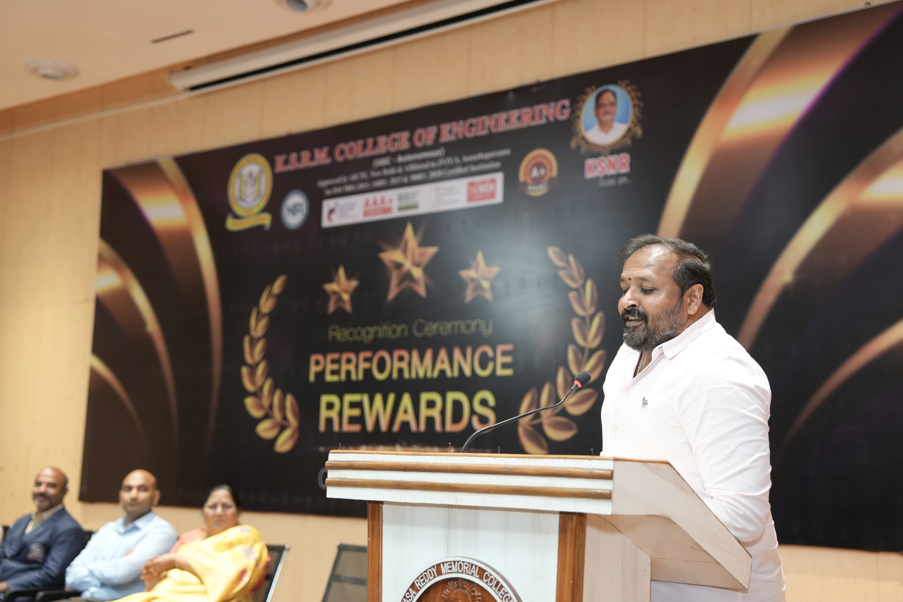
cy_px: 301
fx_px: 1279
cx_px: 452
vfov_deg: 26.5
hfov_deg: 38.9
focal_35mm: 51
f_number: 2.8
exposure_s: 1/160
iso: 1250
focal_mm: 51
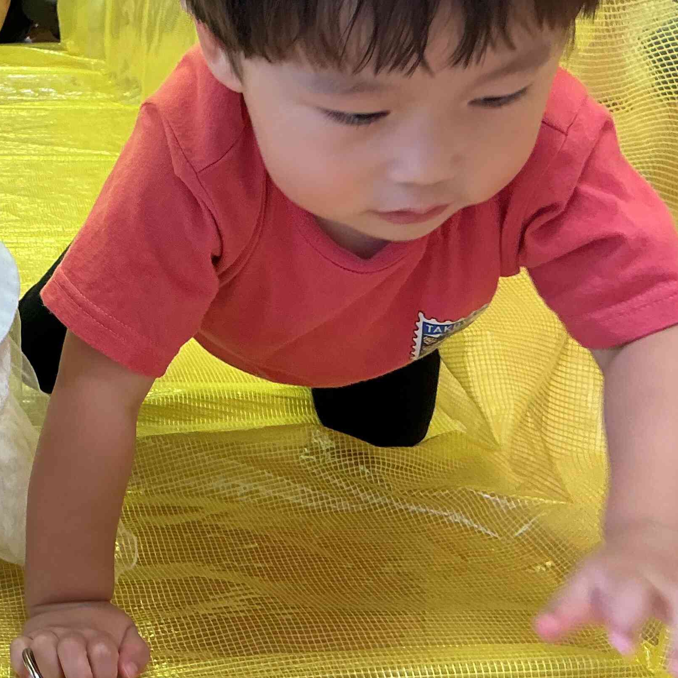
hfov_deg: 25.6
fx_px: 1418
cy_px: 271
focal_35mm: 64
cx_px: 10
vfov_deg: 26.8
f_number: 1.8
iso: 40
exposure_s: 1/120
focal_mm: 3
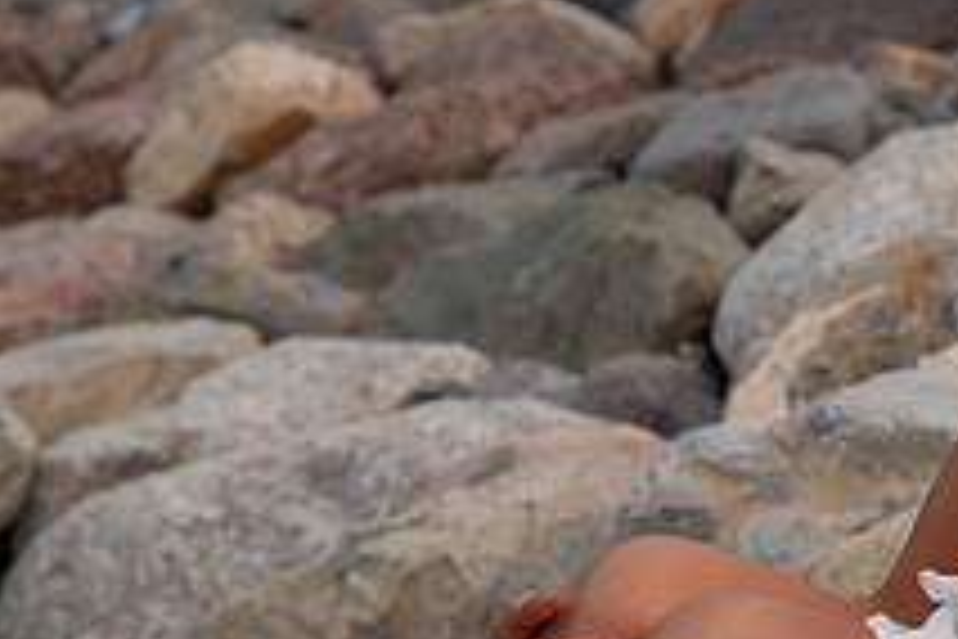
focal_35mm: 240
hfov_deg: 8.5
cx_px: 927
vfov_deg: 5.7
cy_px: 232
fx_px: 6386
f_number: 6.3
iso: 320
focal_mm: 85
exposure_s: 1/320
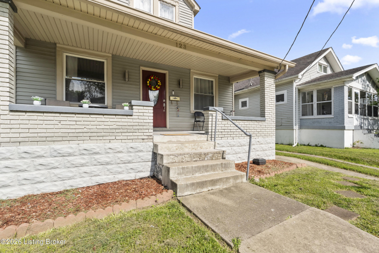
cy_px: 126
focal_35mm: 16
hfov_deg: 96.7
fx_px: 169
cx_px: 190
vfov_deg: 73.8
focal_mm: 16
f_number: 11
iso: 400
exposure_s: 1/200
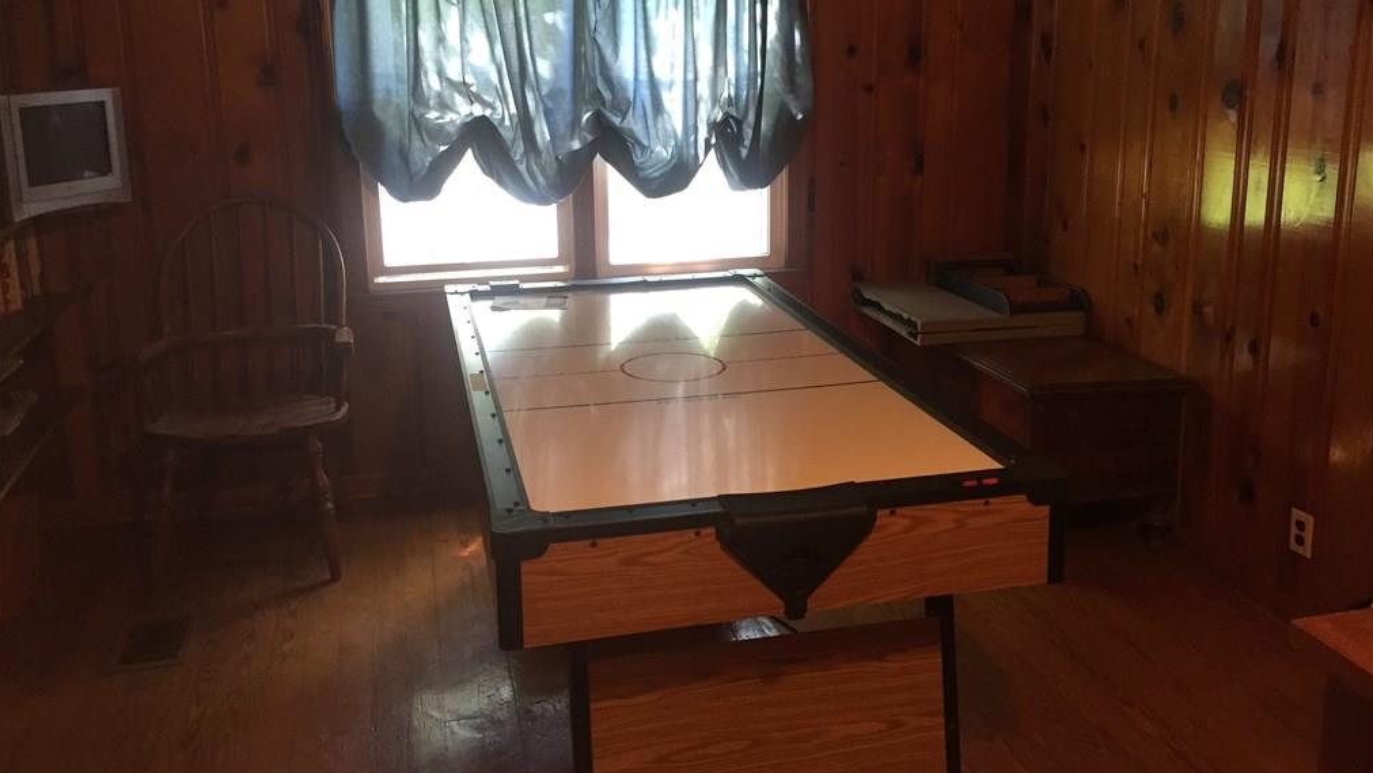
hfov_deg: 61.0
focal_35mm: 32
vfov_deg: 36.5
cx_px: 687
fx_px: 1165
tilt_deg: -13.7
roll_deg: -0.4
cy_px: 304
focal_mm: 4.15
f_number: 2.2
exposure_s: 1/30
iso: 160
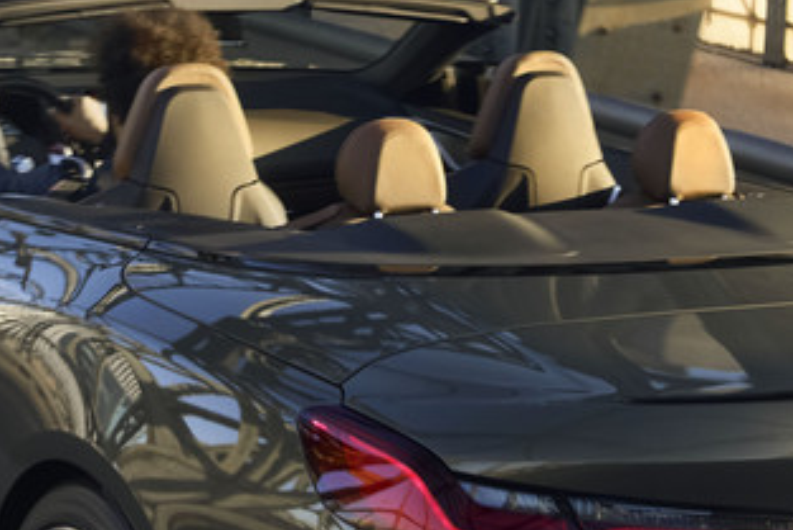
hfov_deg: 14.9
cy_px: 129
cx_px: 339
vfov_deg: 9.9
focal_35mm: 138
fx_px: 3041
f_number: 9
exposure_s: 1/40
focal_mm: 36
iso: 400
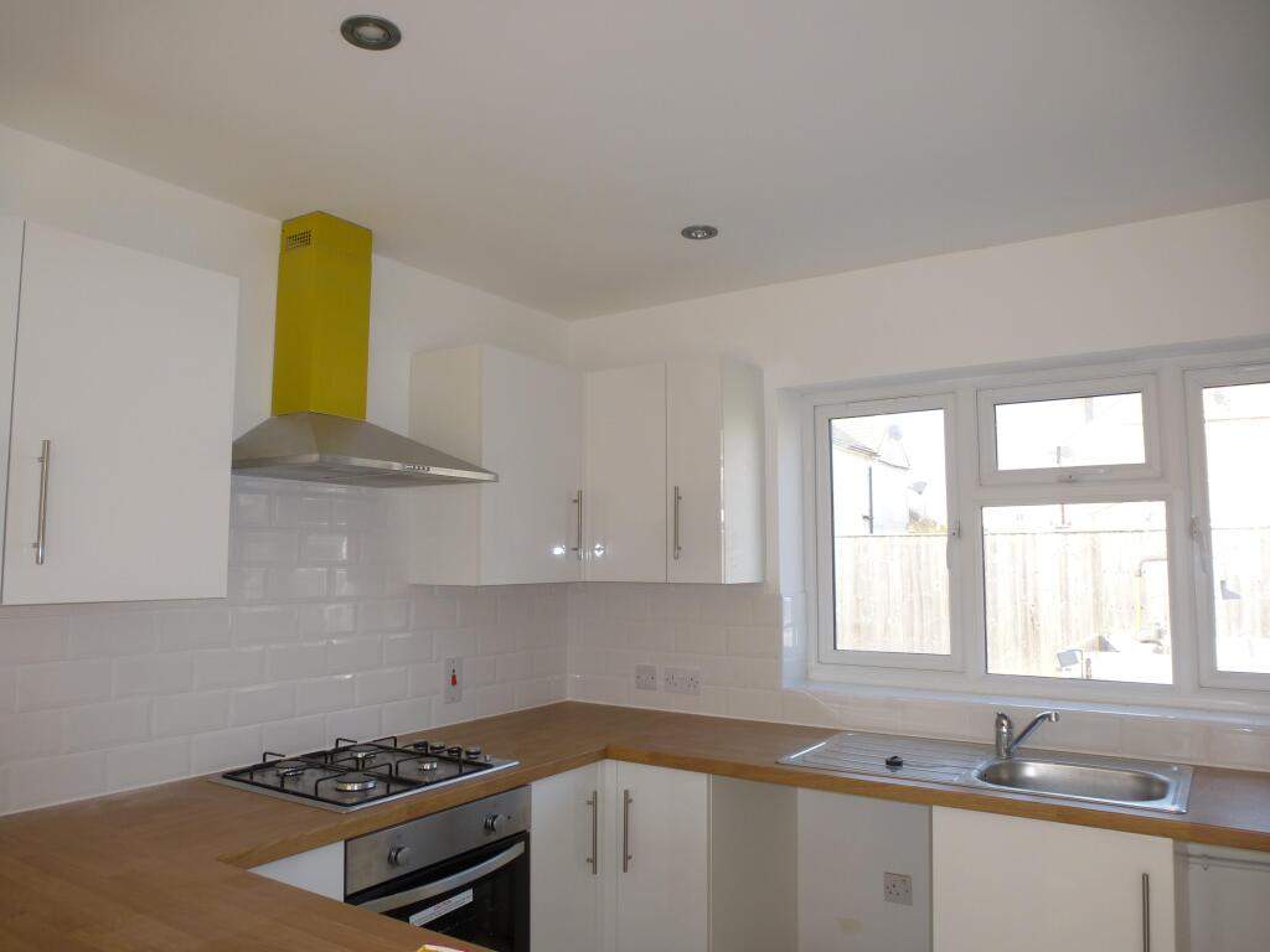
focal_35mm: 24
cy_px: 476
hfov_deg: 71.6
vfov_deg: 56.8
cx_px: 635
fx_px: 881
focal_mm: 4.3
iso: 100
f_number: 3.3
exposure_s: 1/160
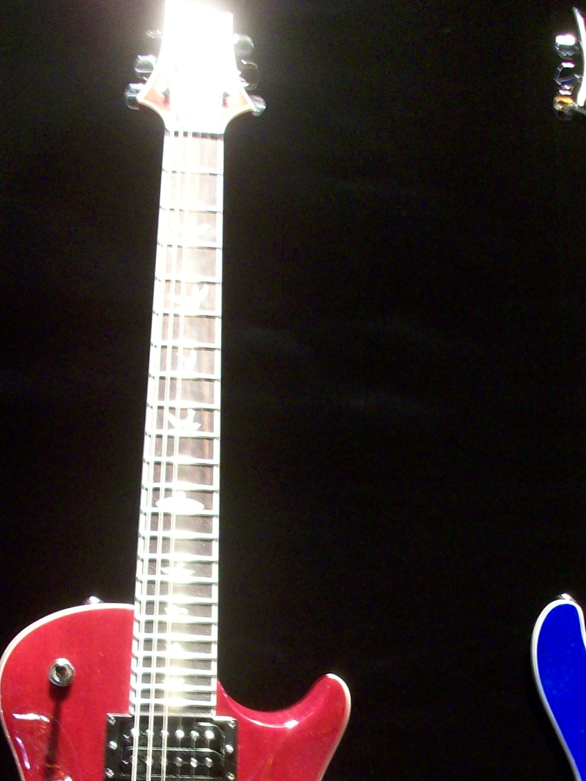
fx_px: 1512
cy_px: 678
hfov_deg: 21.9
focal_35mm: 67
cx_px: 197
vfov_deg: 28.1
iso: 160
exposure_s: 1/9.4
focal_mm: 5.7
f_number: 2.8
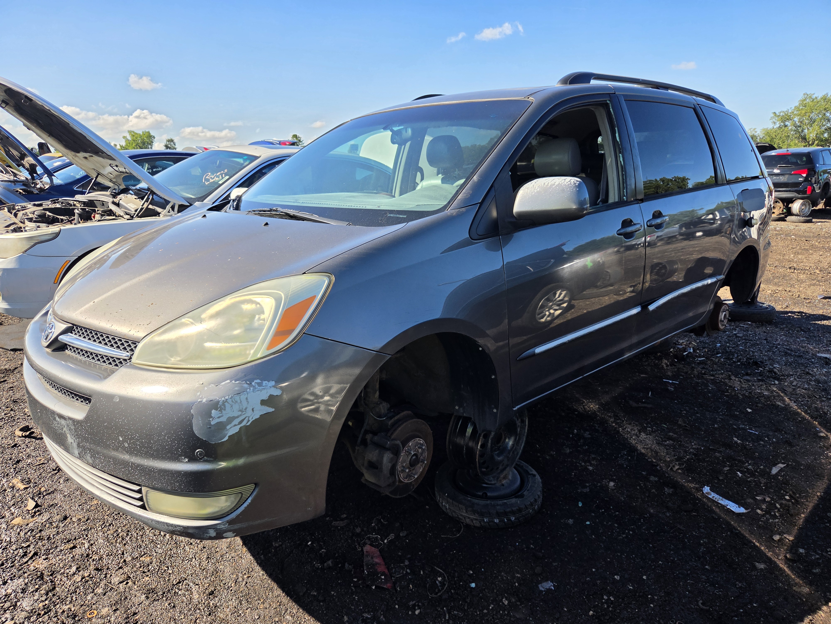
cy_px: 312
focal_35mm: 23
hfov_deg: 73.9
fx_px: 552
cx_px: 416
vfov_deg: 58.9
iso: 80
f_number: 1.8
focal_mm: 5.4
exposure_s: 1/2977
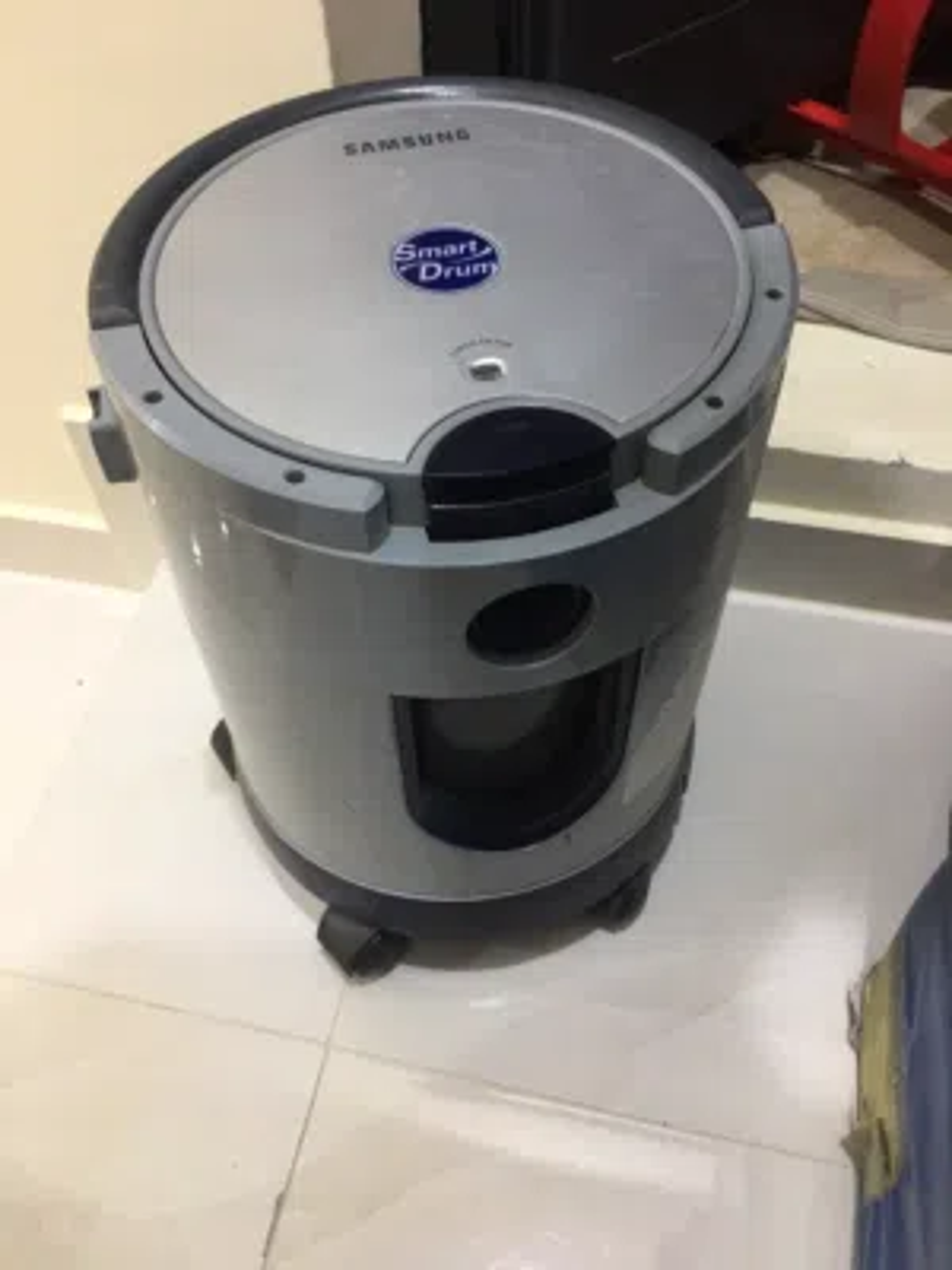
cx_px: 476
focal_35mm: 29
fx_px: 1063
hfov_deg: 48.2
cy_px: 635
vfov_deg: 61.7
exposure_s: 1/15
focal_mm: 4.15
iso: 50
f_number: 2.2
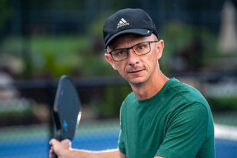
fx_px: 1138
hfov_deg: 11.9
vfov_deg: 7.9
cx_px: 118
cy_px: 79
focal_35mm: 173
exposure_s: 1/1000
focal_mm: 140
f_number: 2.8
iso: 1250
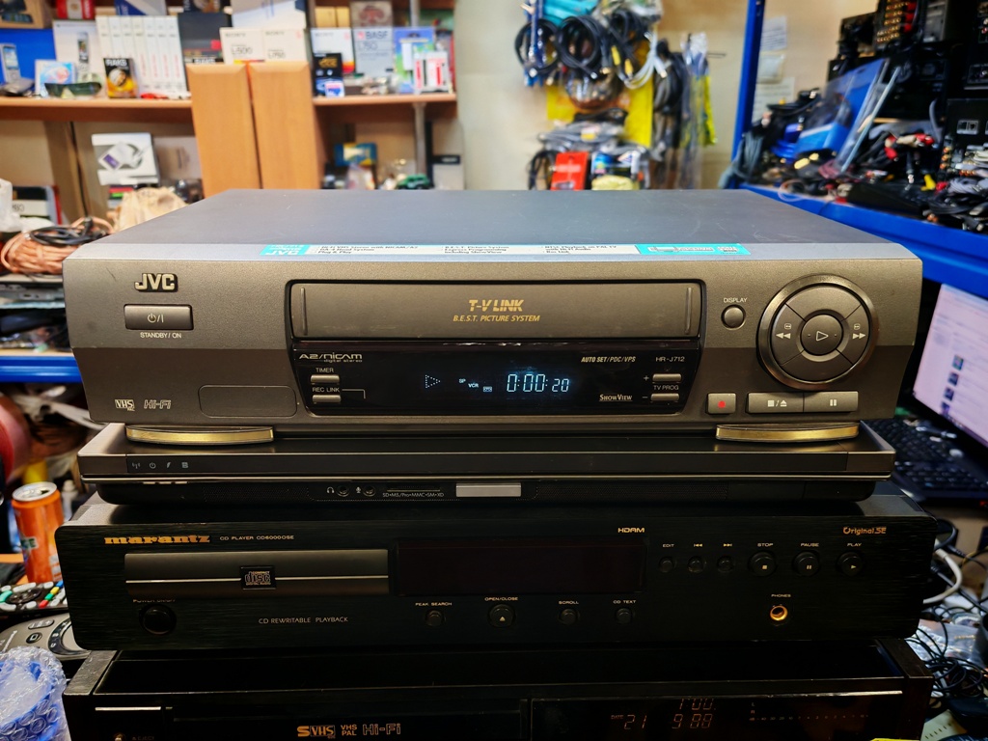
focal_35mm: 27
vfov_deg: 51.4
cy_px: 370
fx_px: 771
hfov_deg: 65.3
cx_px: 494
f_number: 1.9
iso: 640
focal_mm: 6.67
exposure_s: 1/33
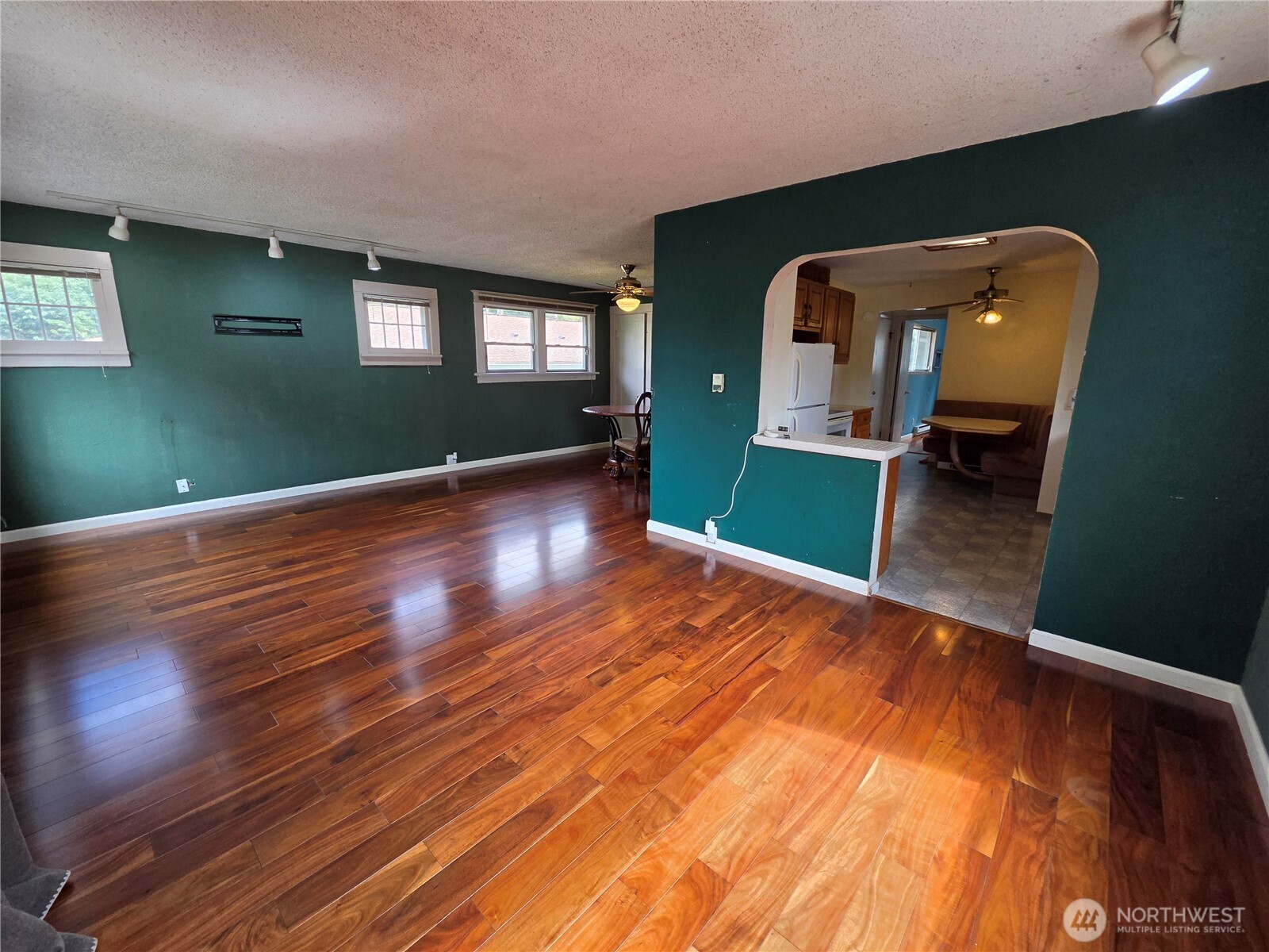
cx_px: 634
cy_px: 476
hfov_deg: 106.2
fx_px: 477
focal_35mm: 13
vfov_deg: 89.9
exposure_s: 1/120
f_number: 2.2
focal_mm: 2.2
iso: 100
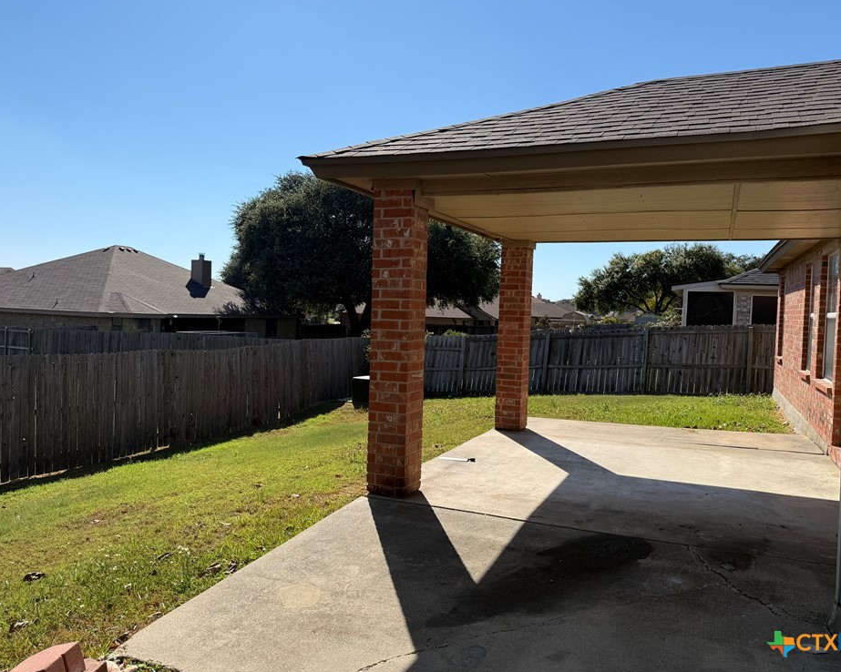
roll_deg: -2.0
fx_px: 647
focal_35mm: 26
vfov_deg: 54.9
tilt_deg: -1.1
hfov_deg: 66.0
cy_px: 326
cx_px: 434
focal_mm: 6.76
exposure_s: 1/5319
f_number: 1.78
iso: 80
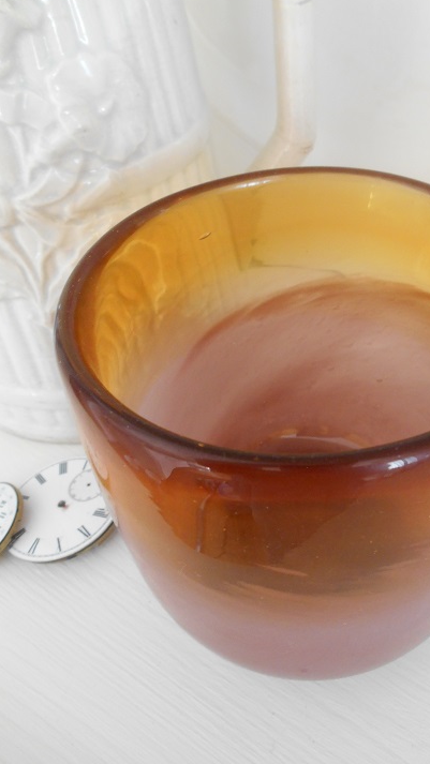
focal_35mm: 29
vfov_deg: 66.1
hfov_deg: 39.6
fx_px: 588
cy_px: 375
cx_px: 292
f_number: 3.4
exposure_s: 1/30
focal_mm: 4.7
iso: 220
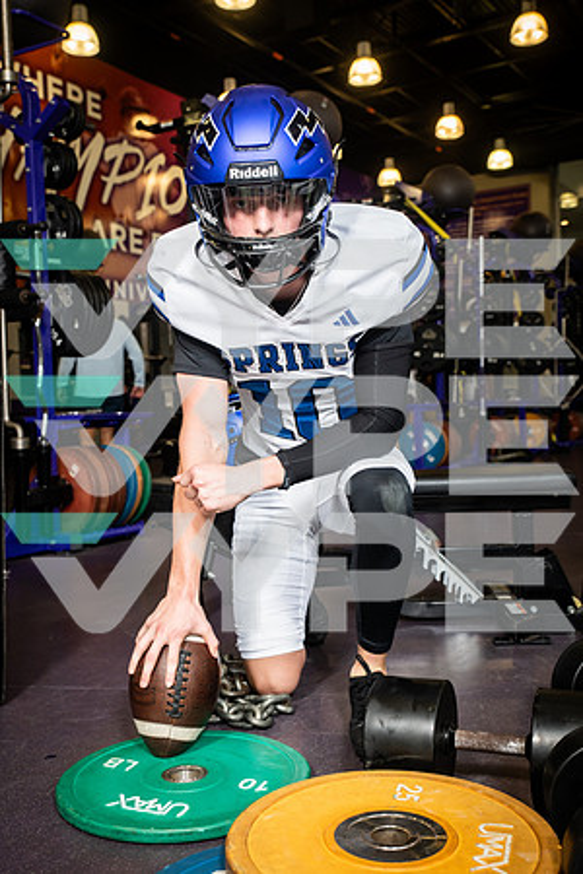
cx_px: 292
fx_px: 923
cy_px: 437
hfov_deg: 35.1
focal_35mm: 38
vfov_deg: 50.7
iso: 500
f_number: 5.6
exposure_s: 1/250
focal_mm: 38
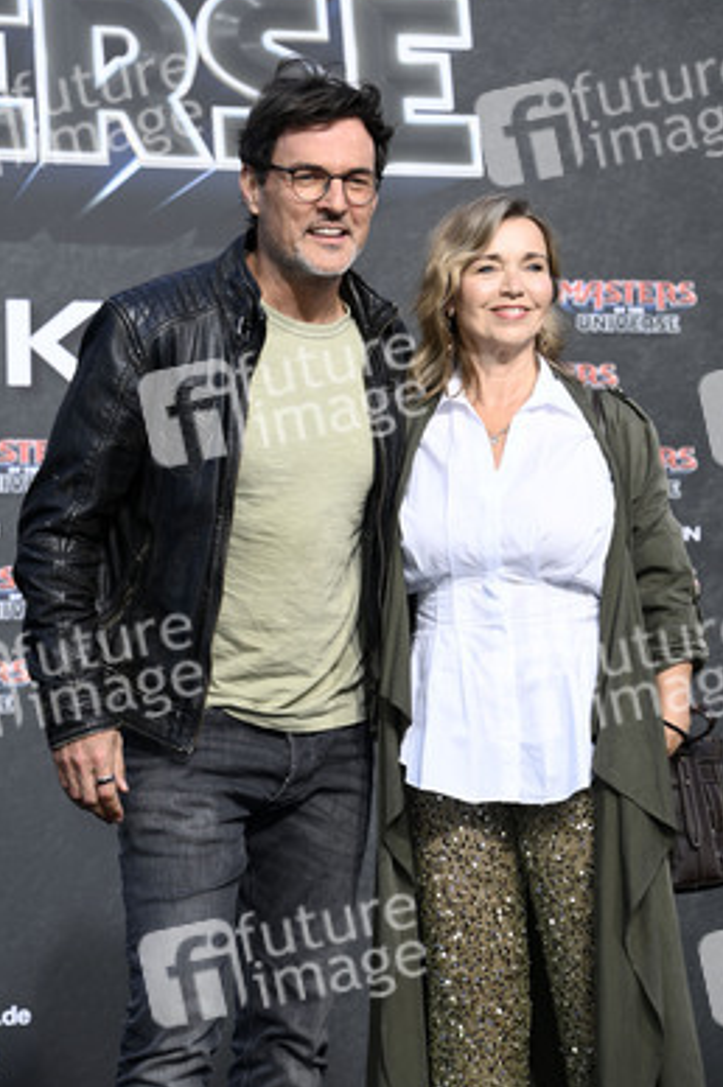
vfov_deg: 15.9
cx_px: 364
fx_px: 3893
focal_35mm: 129
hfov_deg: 10.6
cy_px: 541
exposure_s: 1/250
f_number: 6.3
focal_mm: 125
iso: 250
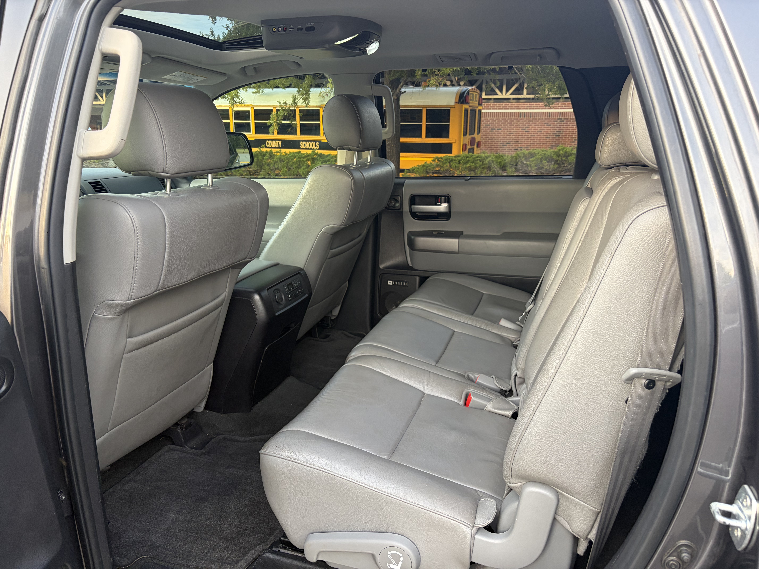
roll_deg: +0.4
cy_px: 284
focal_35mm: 26
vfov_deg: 53.1
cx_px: 380
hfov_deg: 67.3
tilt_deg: -12.6
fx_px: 570
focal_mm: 5.96
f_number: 1.6
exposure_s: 1/72
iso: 125
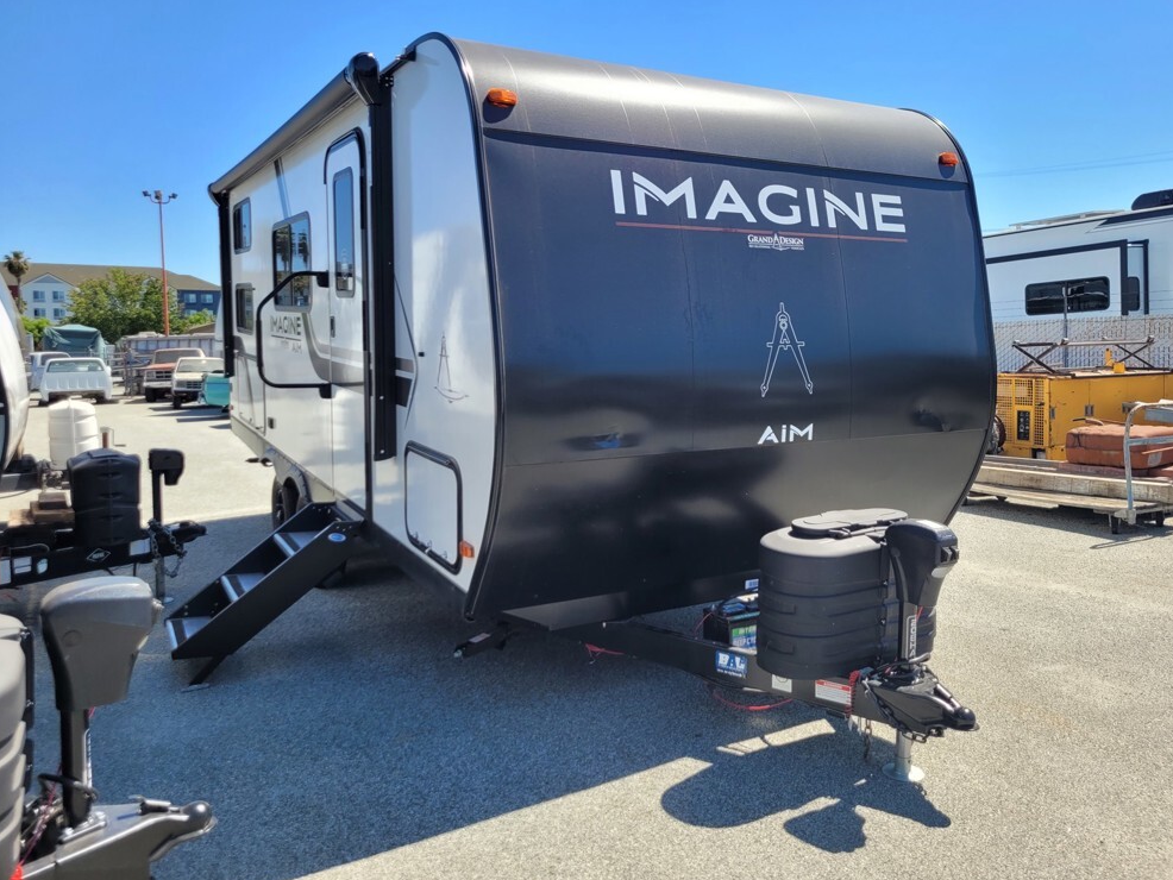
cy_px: 433
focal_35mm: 27
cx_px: 608
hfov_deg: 65.3
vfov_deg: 51.4
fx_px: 915
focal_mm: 5.4
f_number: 1.8
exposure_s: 1/1269
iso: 40
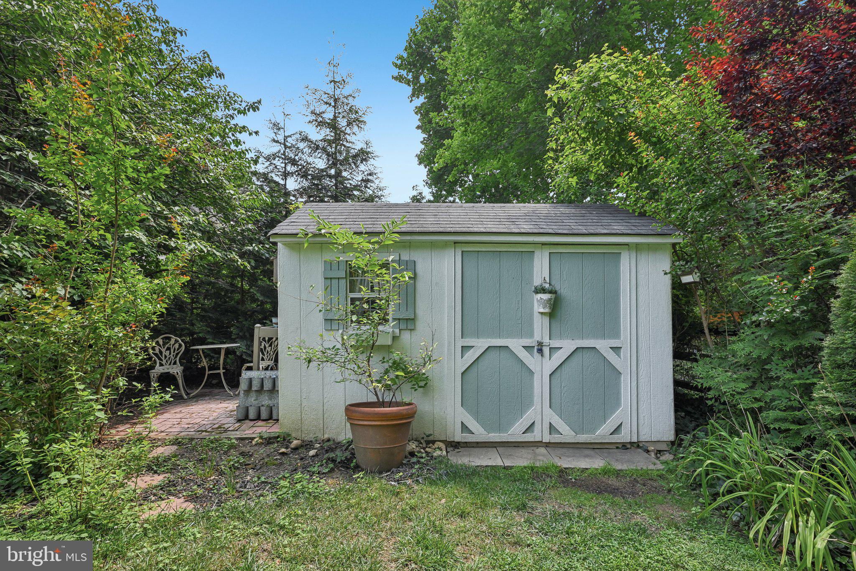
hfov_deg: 95.0
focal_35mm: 16
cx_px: 428
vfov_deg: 72.0
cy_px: 286
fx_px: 392
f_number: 8
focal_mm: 16.5
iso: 800
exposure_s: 1/200
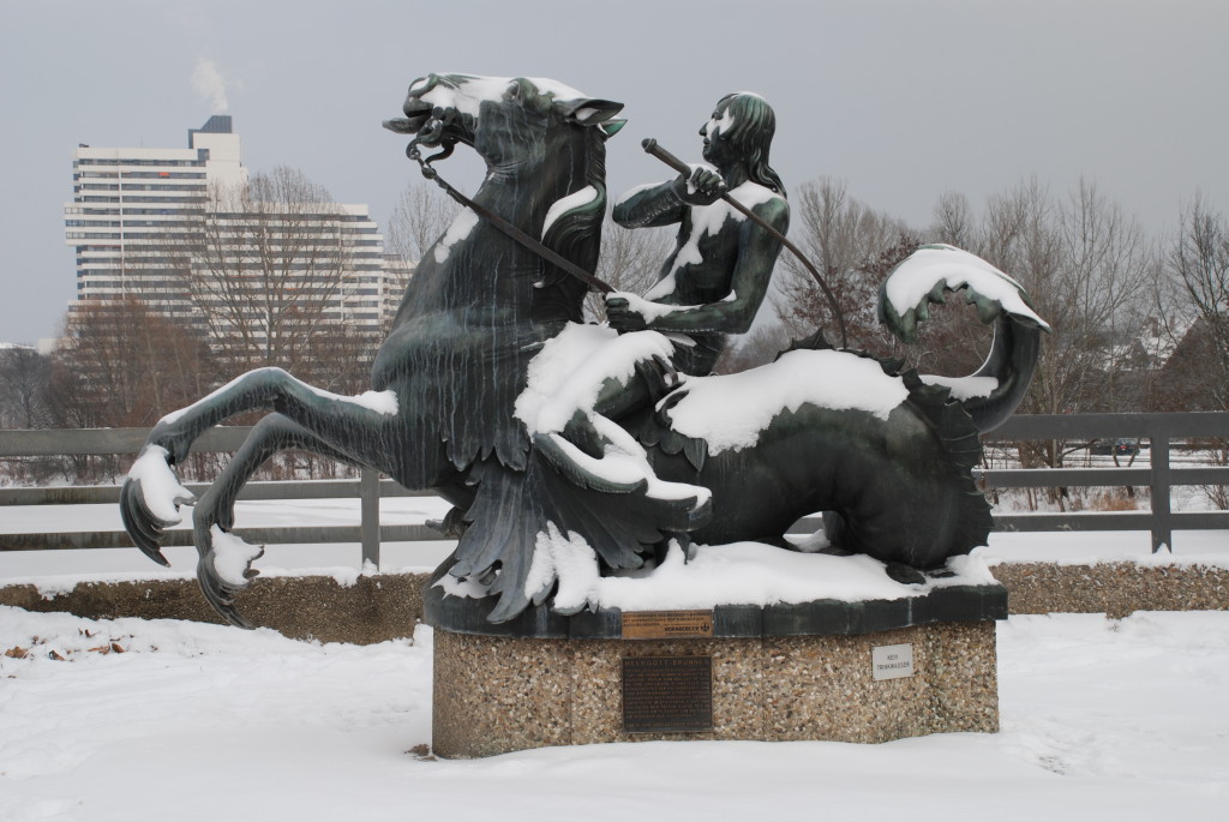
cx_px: 614
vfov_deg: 22.7
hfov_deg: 33.4
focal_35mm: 60
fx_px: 2050
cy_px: 411
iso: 200
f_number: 10
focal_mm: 40
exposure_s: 1/100
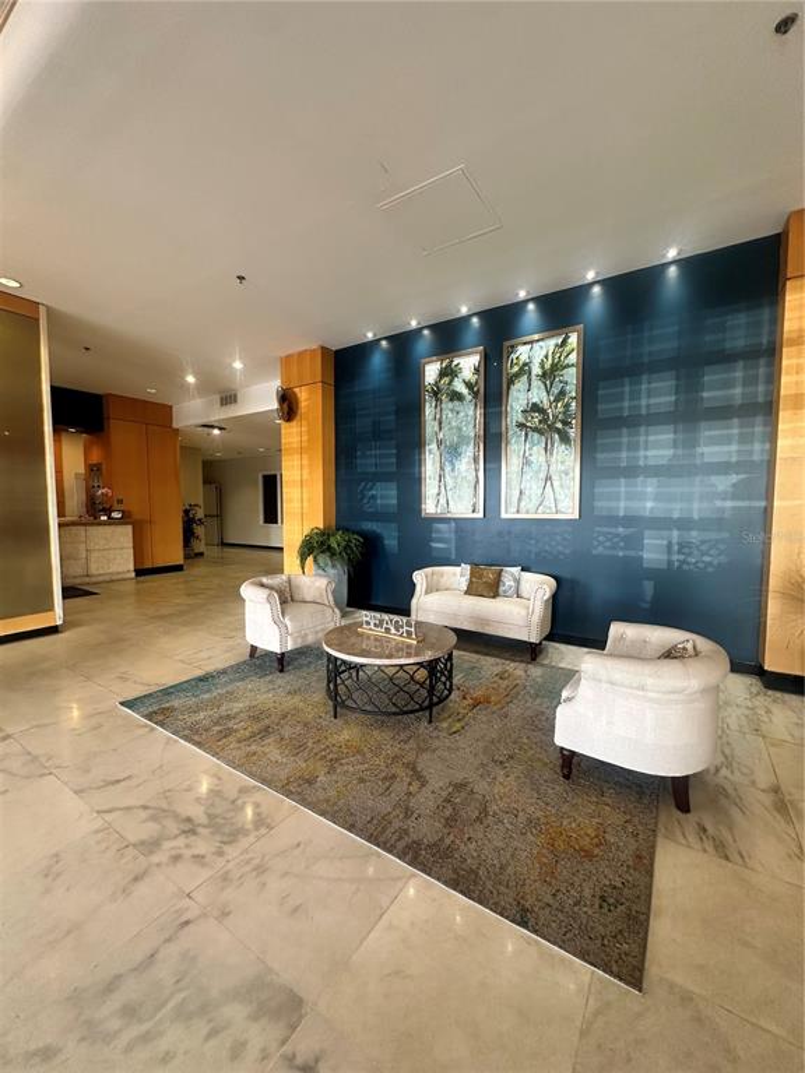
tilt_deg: -3.9
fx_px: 434
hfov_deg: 85.7
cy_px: 536
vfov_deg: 102.1
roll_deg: -0.9
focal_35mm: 14
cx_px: 402
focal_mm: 2.22
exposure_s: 1/60
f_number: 2.2
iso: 160
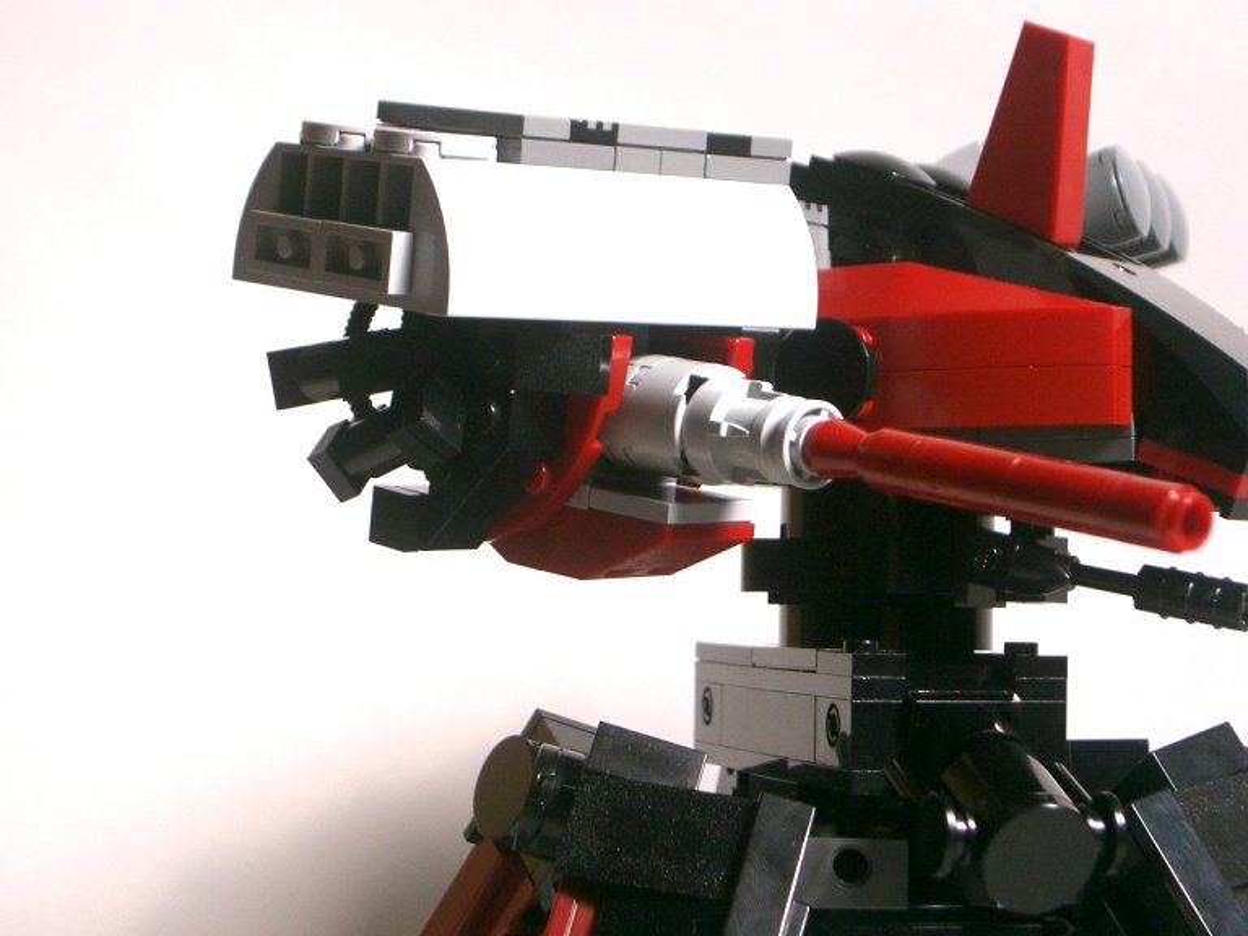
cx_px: 624
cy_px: 468
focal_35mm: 84
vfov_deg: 17.6
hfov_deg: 23.3
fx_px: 3028
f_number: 4.1
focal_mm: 17.2
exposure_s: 1/100
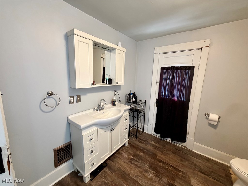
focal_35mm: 14
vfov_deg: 85.7
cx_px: 124
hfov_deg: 102.1
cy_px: 93
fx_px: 100
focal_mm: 2.22
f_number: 2.2
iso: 250
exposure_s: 1/60
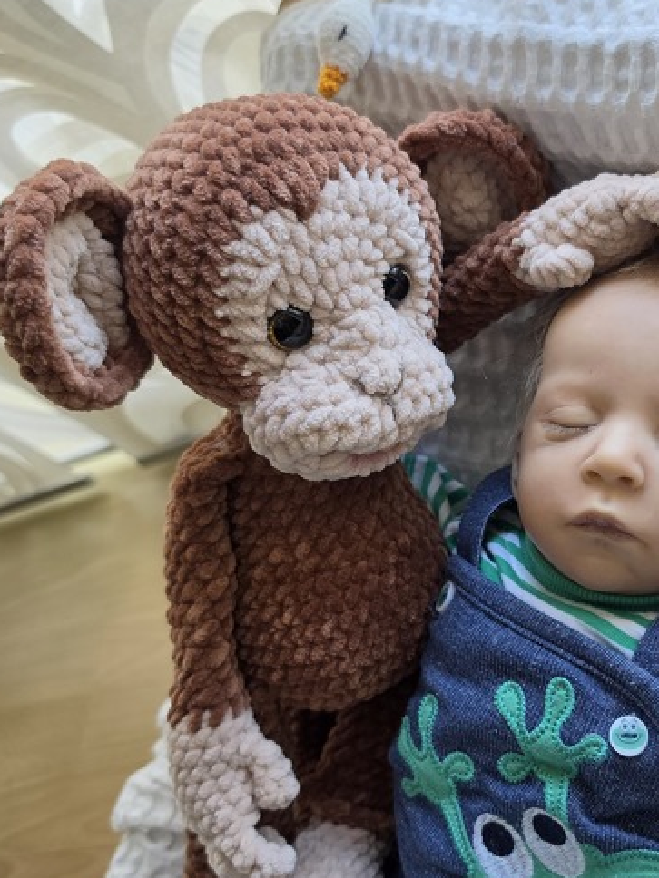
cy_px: 466
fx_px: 965
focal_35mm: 38
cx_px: 507
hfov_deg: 36.7
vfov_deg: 48.9
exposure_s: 1/180
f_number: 1.4
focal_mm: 6.5
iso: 125
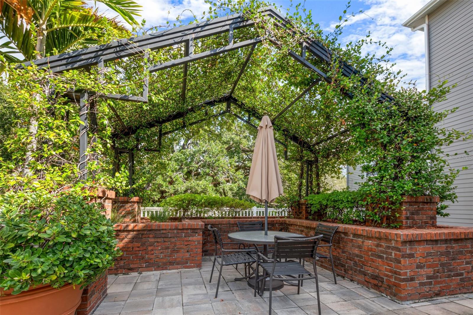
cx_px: 236
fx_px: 197
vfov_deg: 77.3
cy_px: 158
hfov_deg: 100.4
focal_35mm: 15
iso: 100
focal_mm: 10
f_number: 7.1
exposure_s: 1/125
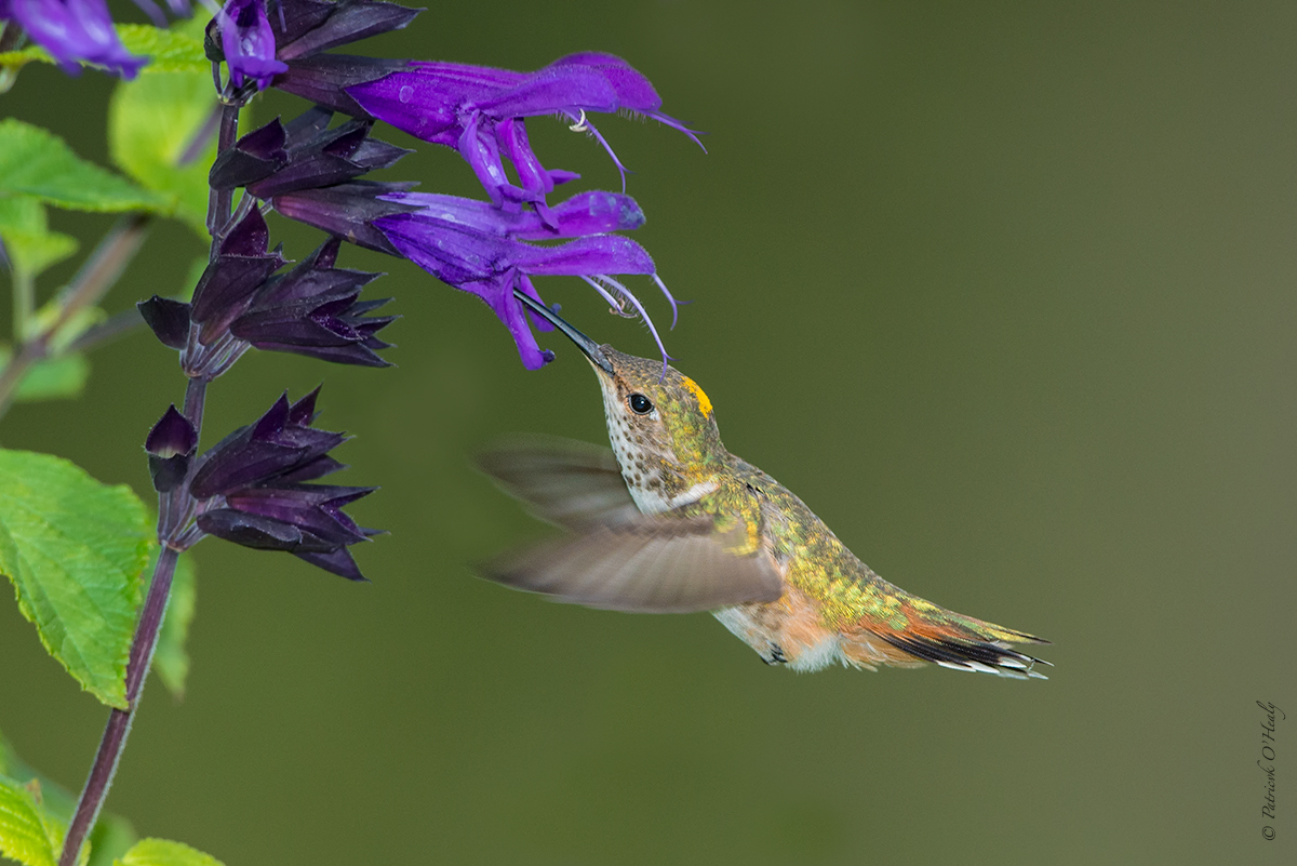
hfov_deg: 3.4
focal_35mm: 600
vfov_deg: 2.3
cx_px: 648
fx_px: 21623
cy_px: 433
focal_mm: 600
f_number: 8
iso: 640
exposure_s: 1/1250
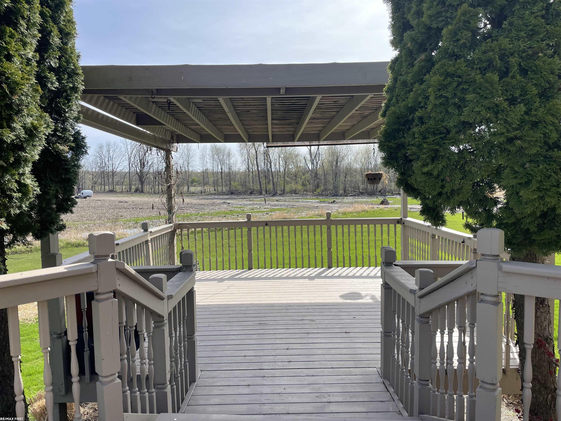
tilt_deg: -3.5
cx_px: 280
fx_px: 421
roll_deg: +1.3
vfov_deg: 53.1
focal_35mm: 26
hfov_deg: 67.3
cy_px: 210
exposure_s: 1/1825
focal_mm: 4.2
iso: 32
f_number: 1.6
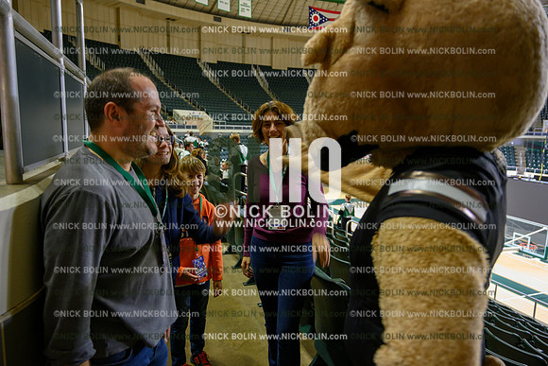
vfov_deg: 49.6
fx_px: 396
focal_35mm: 26
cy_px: 183
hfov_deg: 69.4
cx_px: 274
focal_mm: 26
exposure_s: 1/50
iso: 2000
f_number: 4
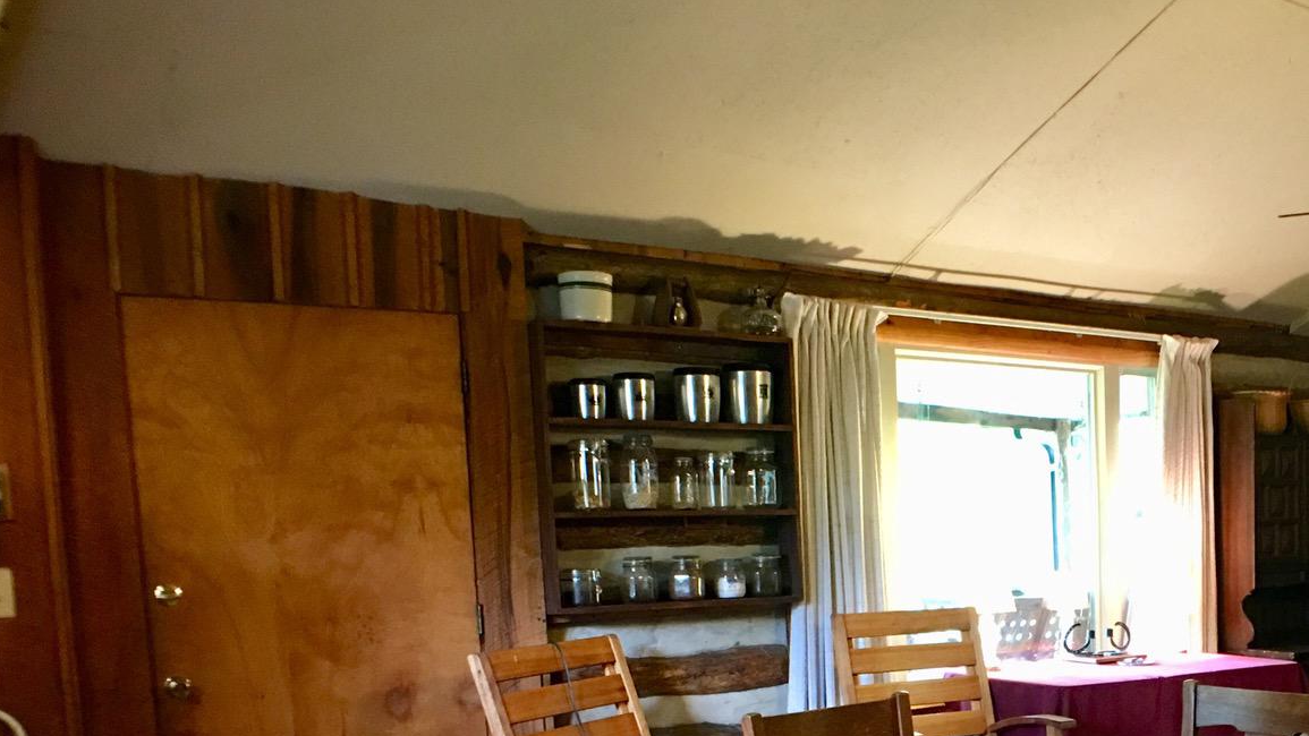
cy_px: 704
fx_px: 1944
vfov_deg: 20.9
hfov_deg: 35.9
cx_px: 1064
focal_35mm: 56
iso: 100
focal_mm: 4.15
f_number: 2.2
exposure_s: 1/8
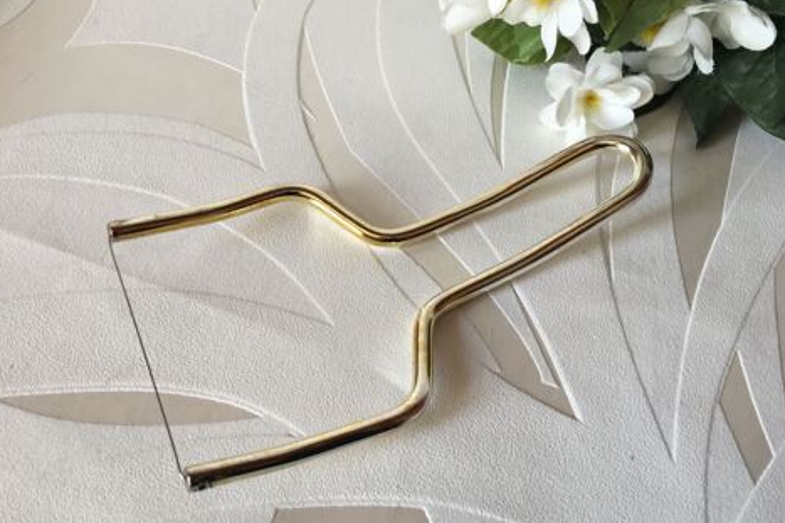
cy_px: 266
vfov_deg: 42.3
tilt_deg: -57.2
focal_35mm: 31
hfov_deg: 60.3
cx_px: 398
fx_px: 676
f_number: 2.2
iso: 40
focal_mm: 4.15
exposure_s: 1/33
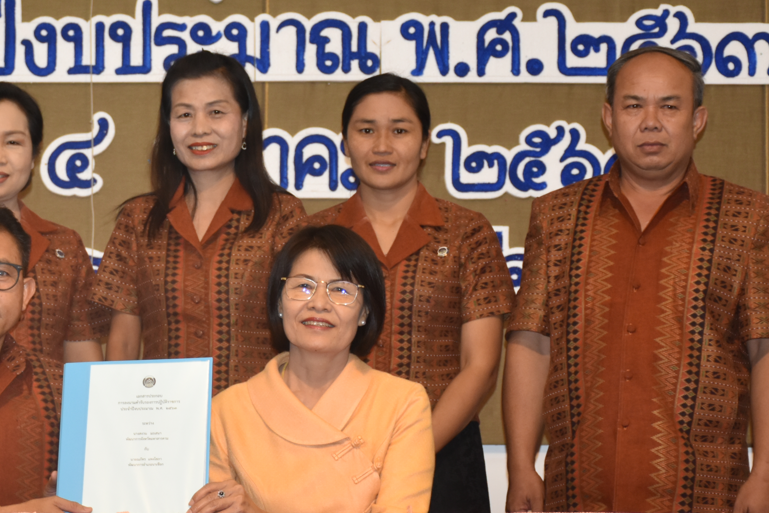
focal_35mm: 138
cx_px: 152
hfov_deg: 14.8
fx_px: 2948
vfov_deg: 9.9
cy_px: 335
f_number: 5
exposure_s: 1/100
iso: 800
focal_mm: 52
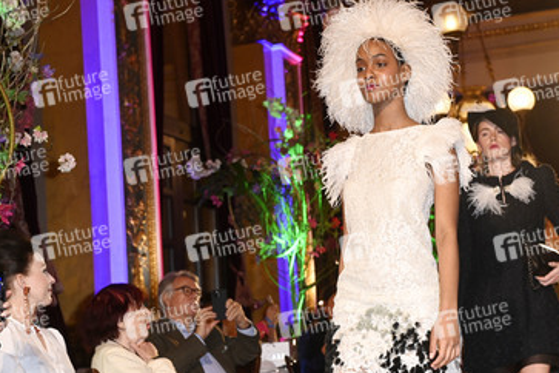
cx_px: 338
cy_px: 205
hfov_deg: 26.3
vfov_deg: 17.7
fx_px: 1196
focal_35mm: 77
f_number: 4.5
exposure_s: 1/250
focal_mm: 62
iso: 3200
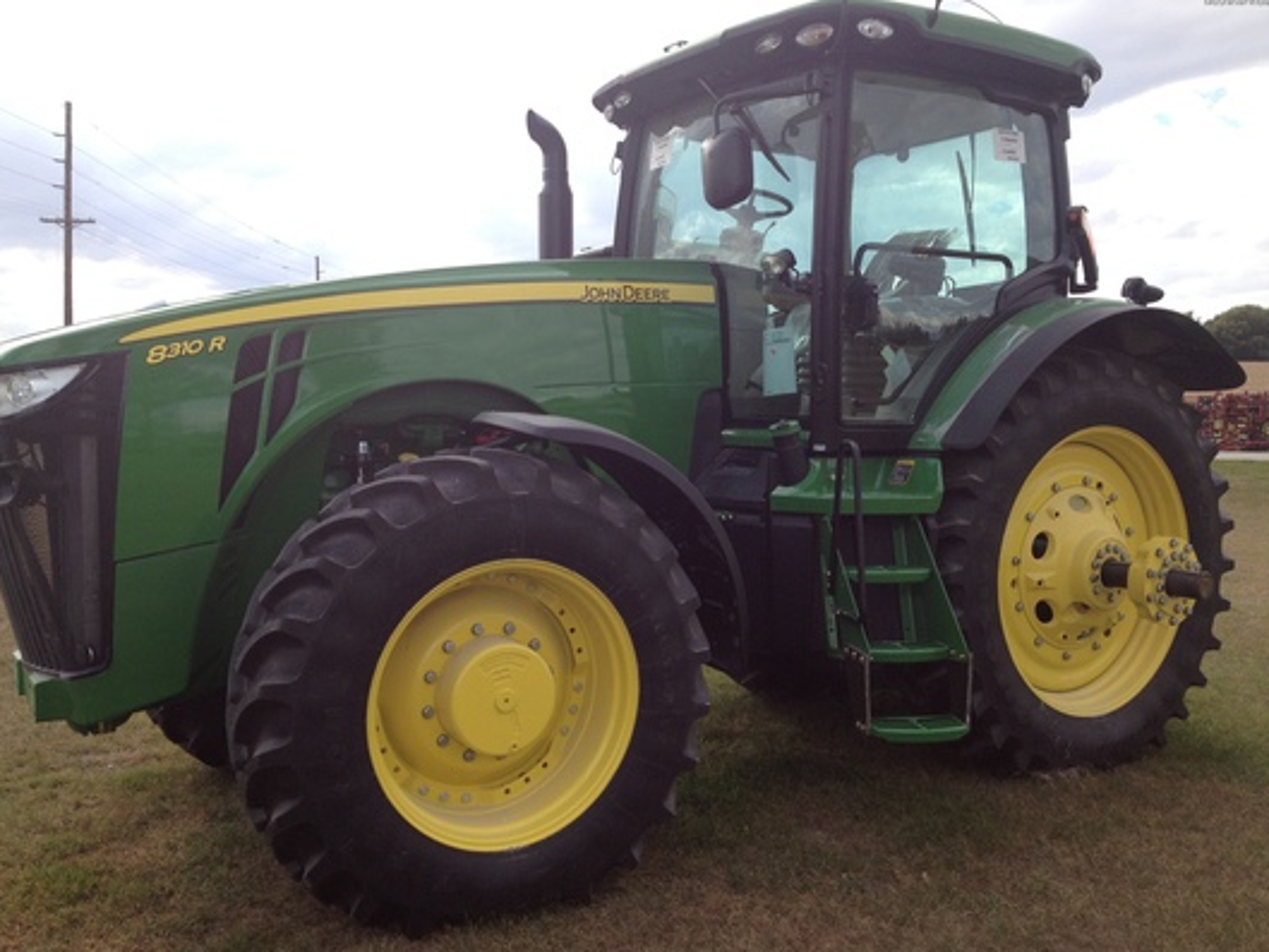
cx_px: 640
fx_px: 1320
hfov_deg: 51.3
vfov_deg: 39.7
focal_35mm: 36
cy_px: 480
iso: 64
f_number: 2.4
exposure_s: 1/736
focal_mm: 4.28
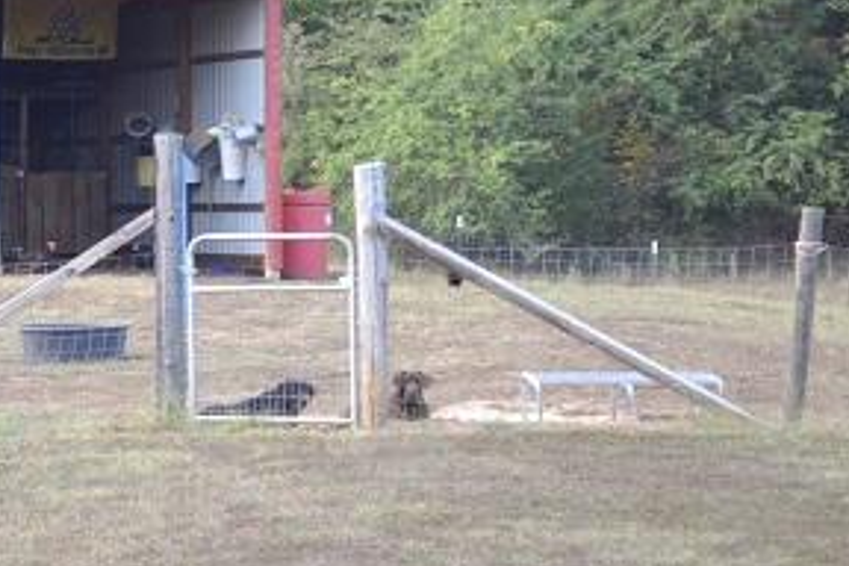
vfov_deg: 6.9
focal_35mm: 198
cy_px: 37
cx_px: -88
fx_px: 4674
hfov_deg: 10.3
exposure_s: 1/100
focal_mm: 55
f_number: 5.6
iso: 400
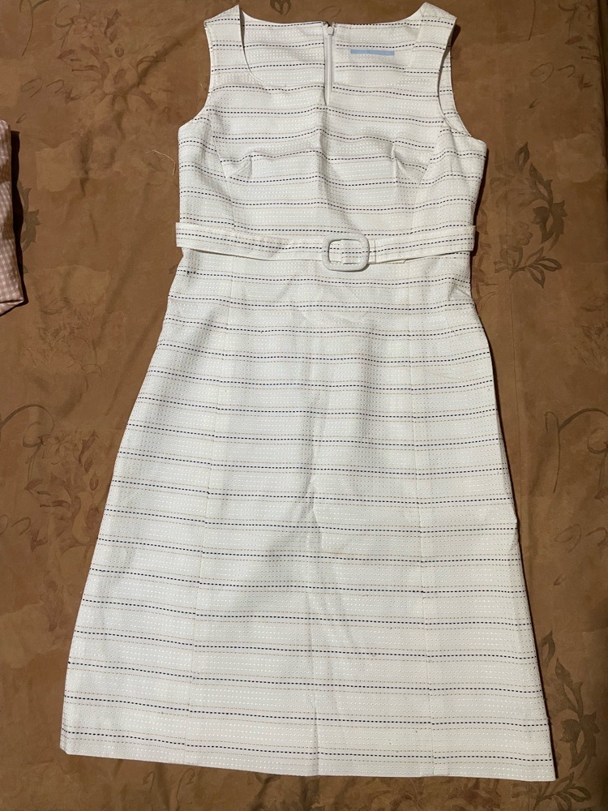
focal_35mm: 26
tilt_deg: -80.7
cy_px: 406
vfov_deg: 67.3
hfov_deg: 53.1
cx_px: 304
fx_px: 609
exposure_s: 1/50
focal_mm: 4.2
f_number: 1.6
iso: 200
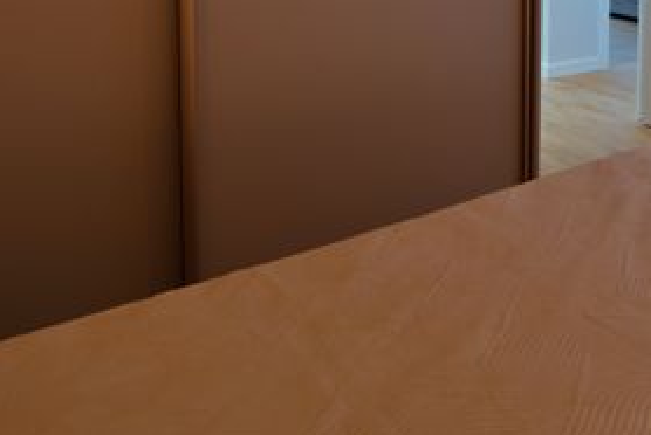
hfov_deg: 42.5
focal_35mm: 38
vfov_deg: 31.0
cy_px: -51
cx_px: 673
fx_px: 688
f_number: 4
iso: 320
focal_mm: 10
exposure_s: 1/15
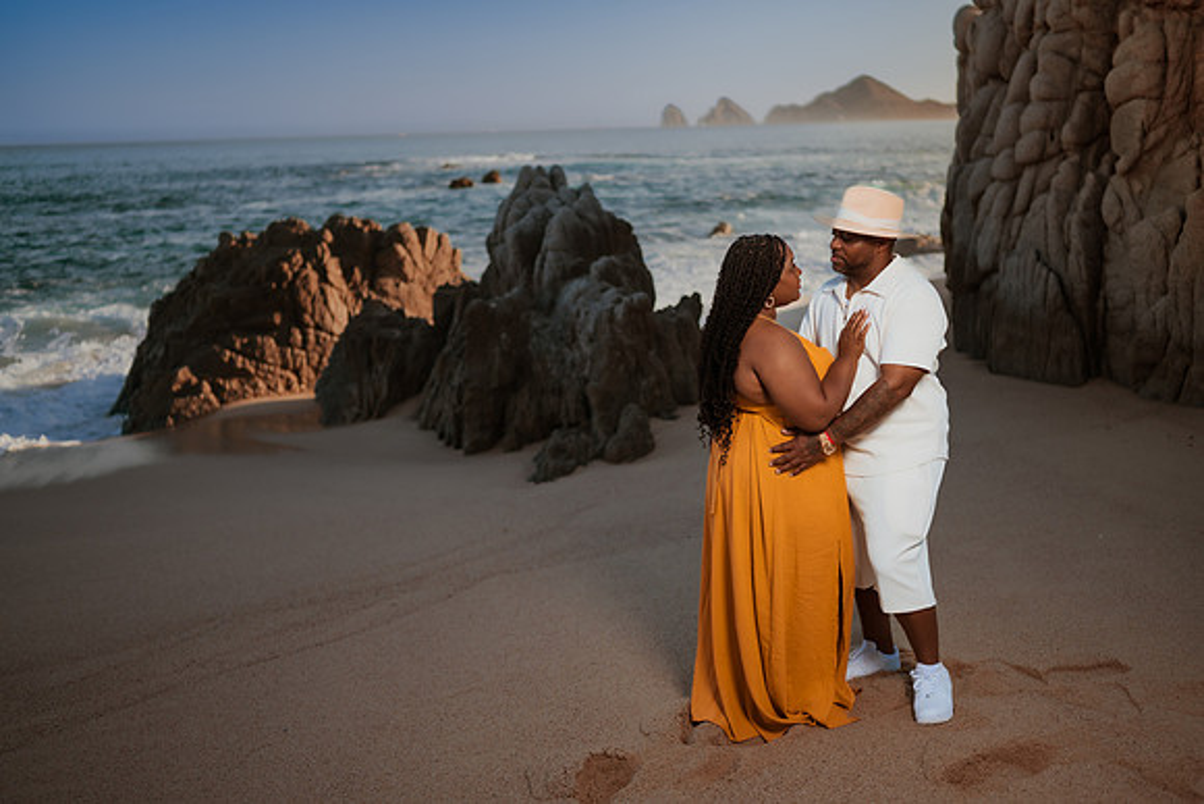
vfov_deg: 37.9
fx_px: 1171
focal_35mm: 35
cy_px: 402
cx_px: 602
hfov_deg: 54.4
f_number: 1.8
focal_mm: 35
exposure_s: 1/2500
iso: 100
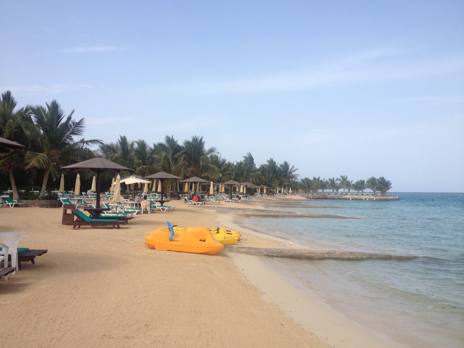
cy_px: 174
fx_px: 469
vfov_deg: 40.7
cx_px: 232
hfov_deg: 52.6
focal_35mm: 35
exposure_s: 1/1453
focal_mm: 4.28
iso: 50
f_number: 2.4
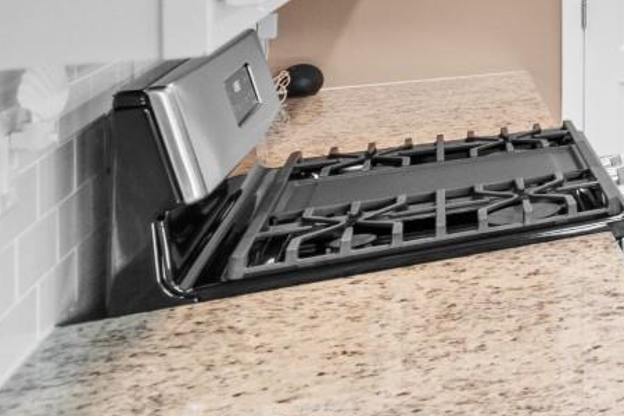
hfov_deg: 22.3
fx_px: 936
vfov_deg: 22.5
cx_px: 1113
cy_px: -118
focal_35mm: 54
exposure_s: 1/6
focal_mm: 10
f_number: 4.5
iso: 100
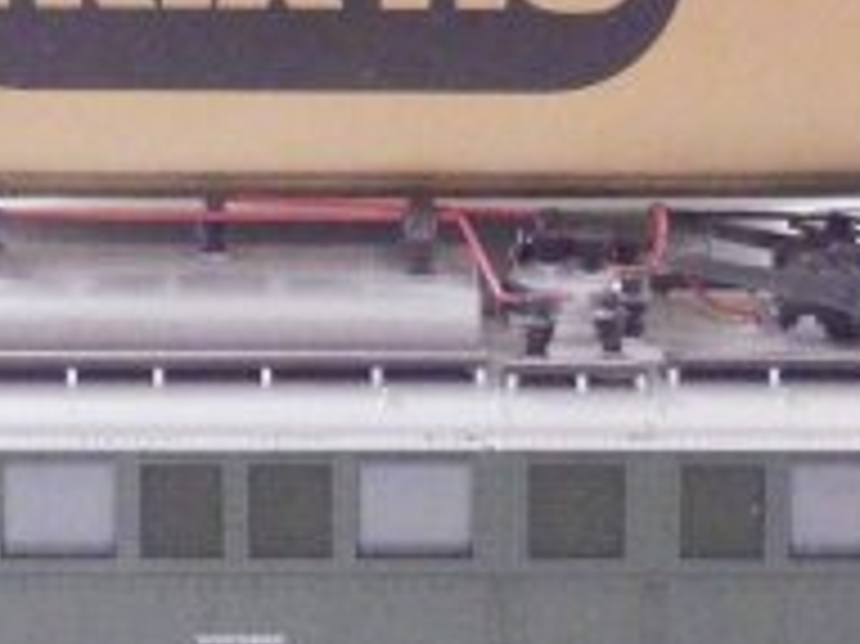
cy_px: 428
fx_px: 5139
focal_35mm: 207
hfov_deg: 9.6
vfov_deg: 7.2
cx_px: 333
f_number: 4.4
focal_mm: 11.9
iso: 3200
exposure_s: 1/160
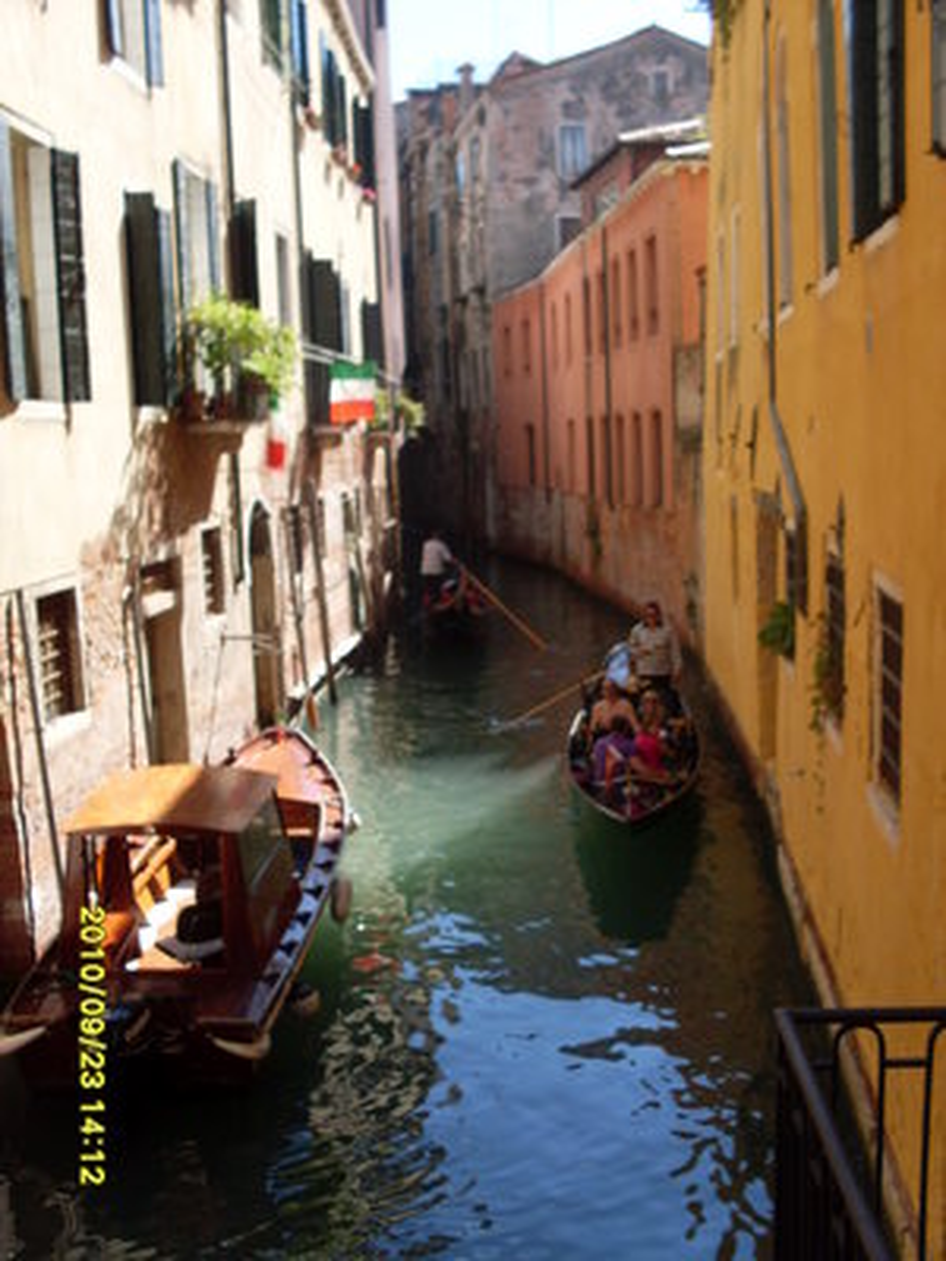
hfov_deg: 37.7
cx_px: 473
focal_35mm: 38
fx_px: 1385
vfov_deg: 49.0
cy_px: 630
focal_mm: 6.3
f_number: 2.8
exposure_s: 1/500
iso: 80
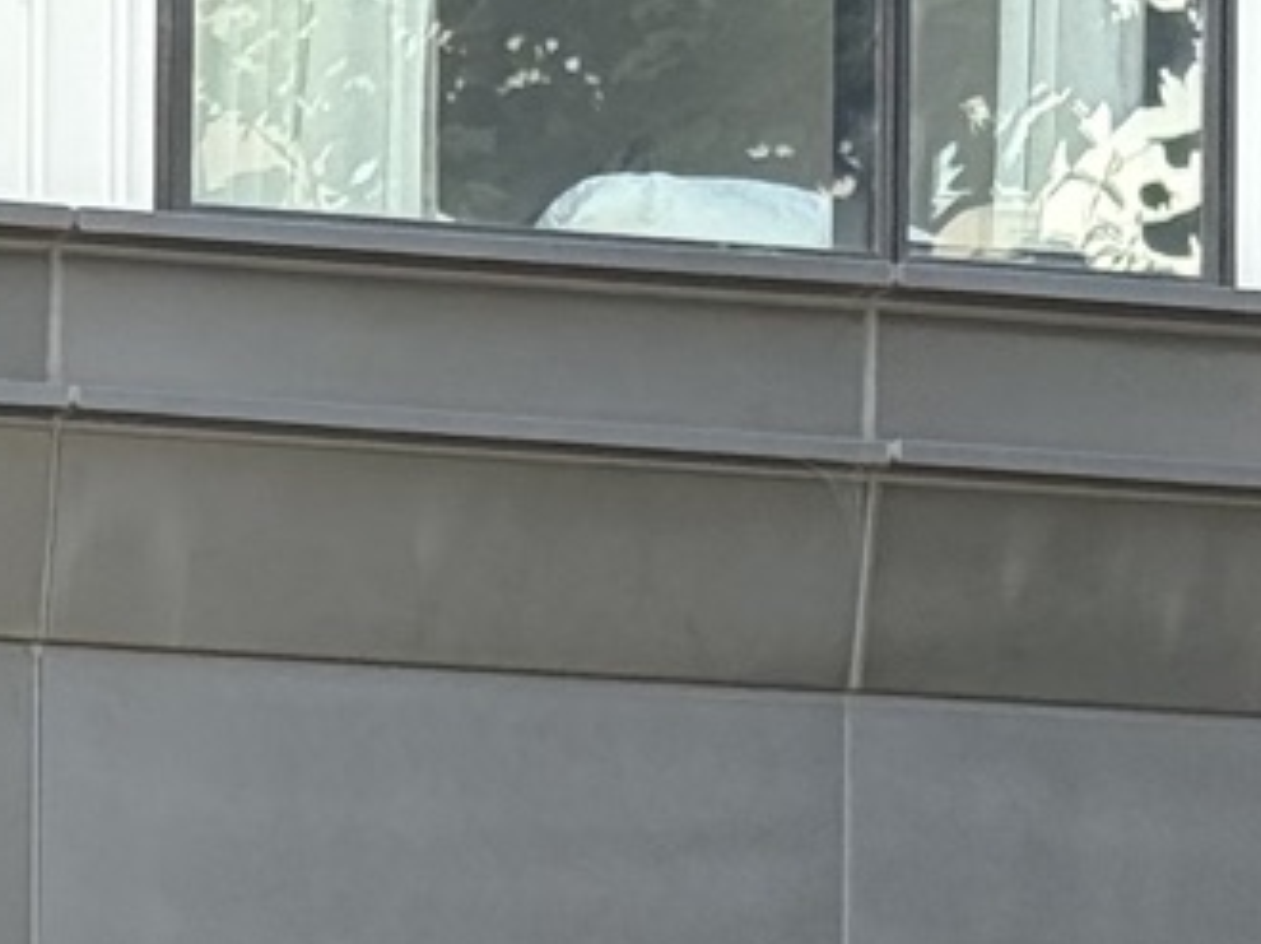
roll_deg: -0.9
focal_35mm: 233
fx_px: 8482
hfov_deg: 8.2
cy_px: 2282
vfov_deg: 6.1
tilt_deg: +2.4
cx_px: -909
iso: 100
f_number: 1.78
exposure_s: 1/606
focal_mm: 6.76
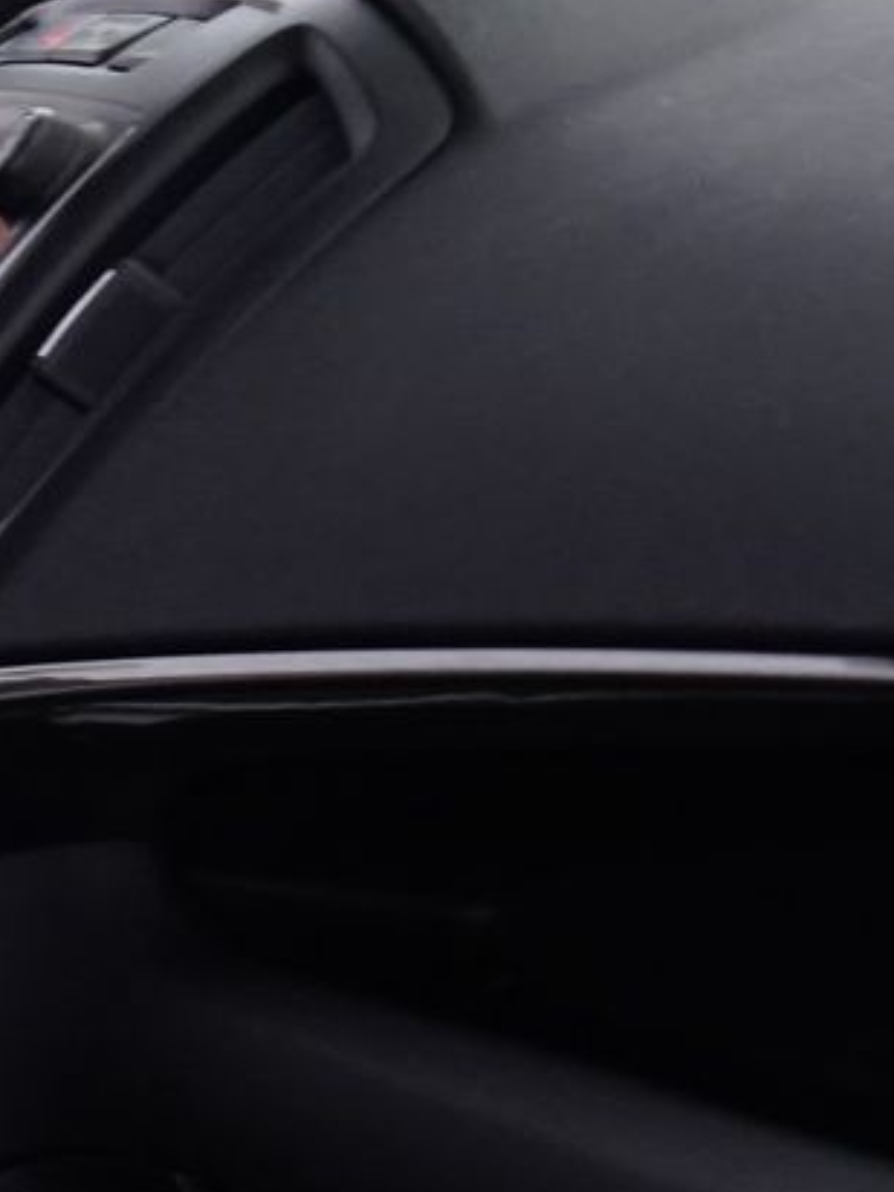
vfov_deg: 14.1
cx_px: -1993
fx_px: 4821
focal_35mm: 140
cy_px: 800
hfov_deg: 8.5
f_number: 5.6
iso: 1600
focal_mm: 24
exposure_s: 1/8
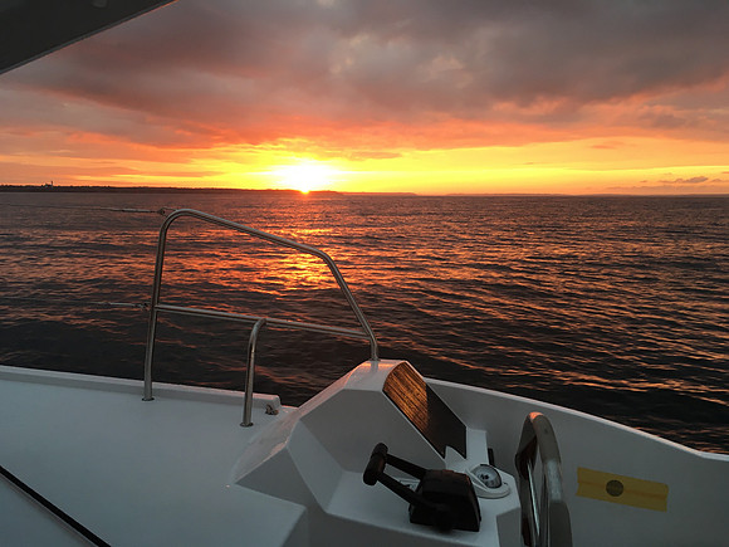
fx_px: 611
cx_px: 364
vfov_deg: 48.2
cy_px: 274
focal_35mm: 29
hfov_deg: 61.7
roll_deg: +0.3
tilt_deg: -5.5
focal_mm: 4.15
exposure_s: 1/33
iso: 25
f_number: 2.2
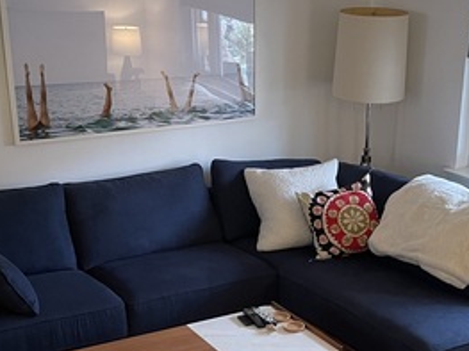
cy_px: 285
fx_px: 894
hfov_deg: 29.4
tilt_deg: -20.9
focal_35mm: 66
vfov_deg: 21.9
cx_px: 270
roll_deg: -0.6
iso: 200
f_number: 1.6
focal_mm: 4.2
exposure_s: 1/60
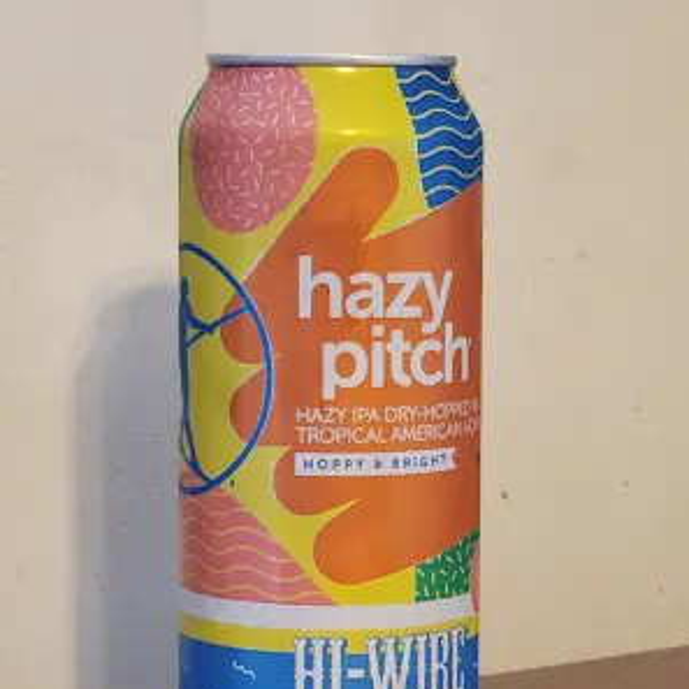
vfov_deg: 27.6
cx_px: 346
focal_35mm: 62
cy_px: 425
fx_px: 1396
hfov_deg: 27.7
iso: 400
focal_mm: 6
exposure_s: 1/15
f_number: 2.4
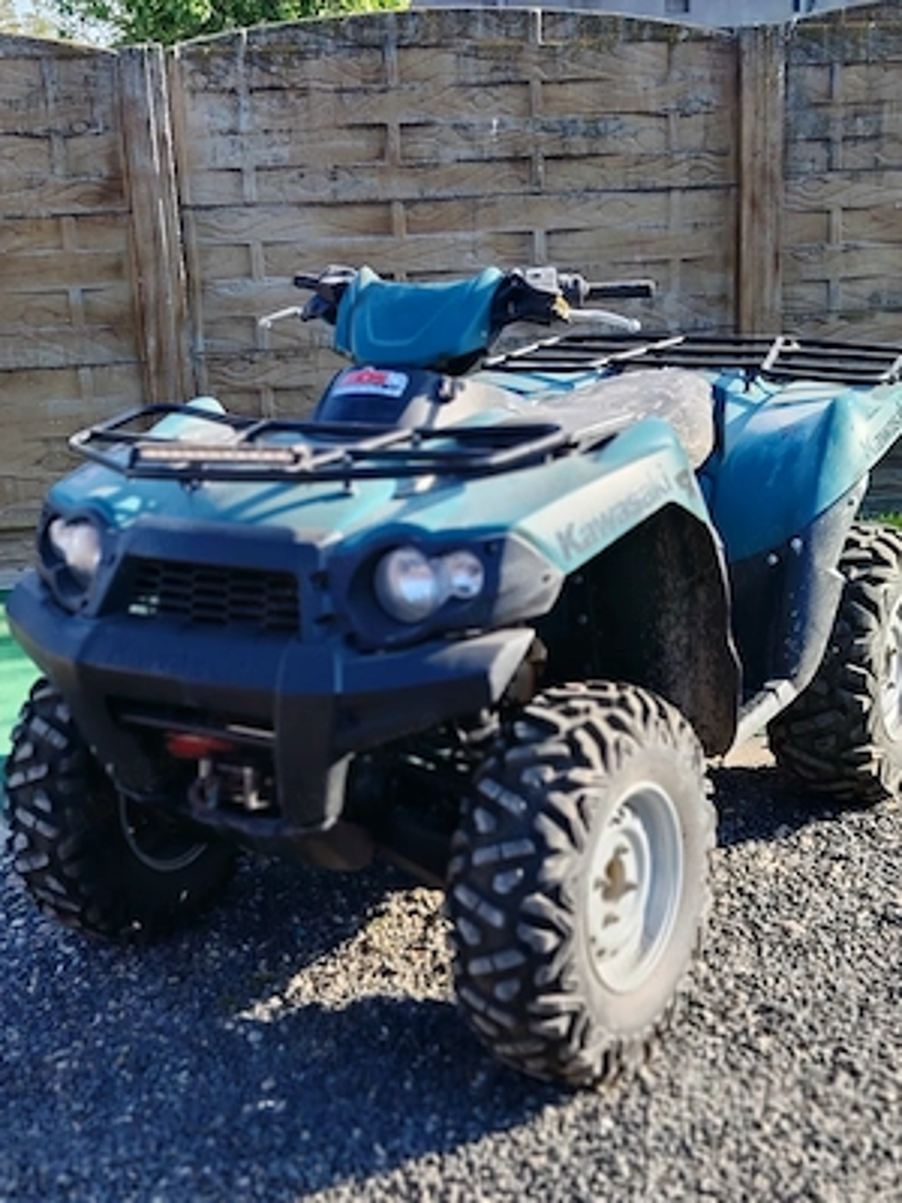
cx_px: 451
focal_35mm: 48
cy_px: 602
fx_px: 1668
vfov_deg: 39.7
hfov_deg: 30.3
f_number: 4
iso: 100
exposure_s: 1/316
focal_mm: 5.25
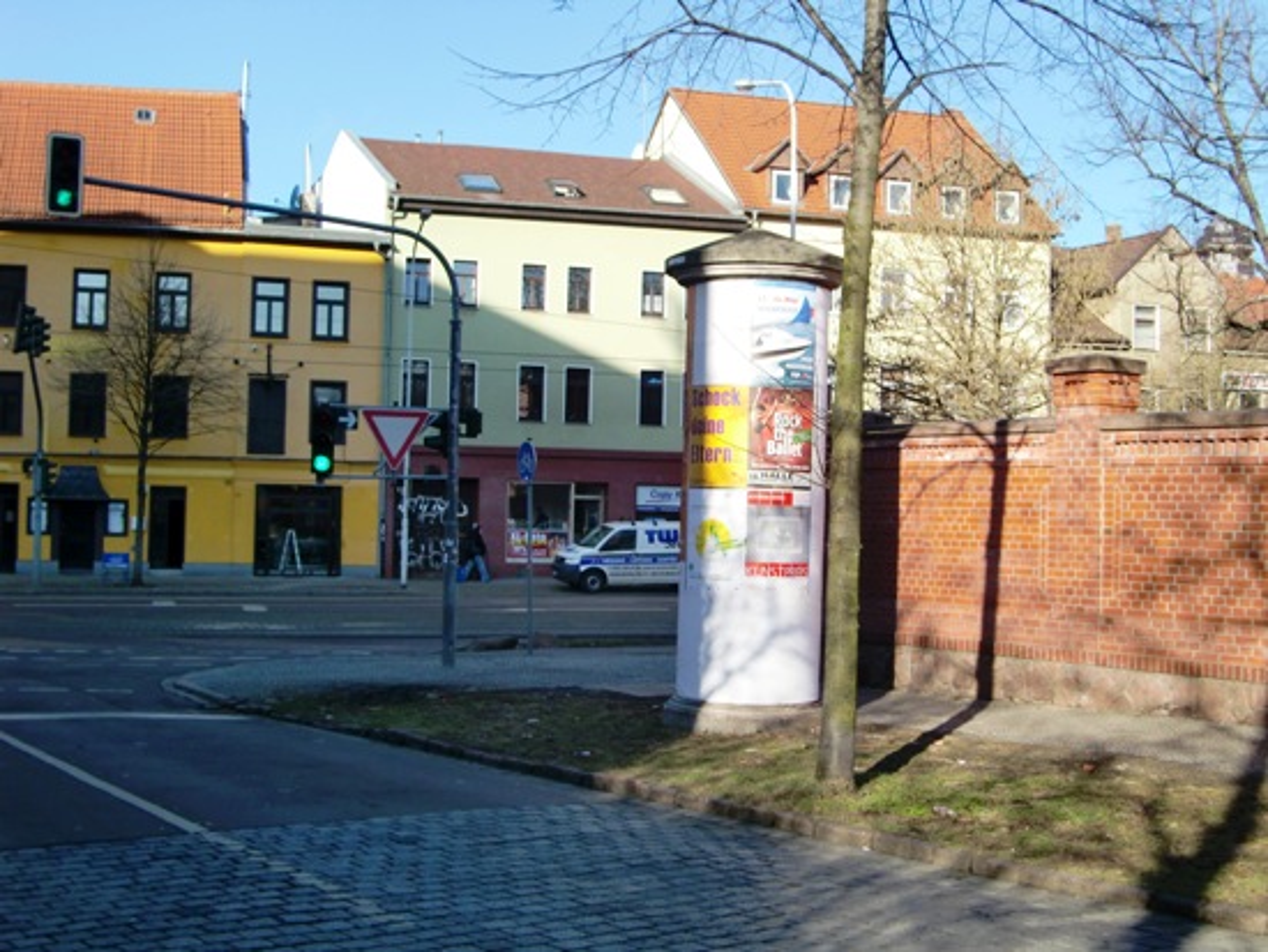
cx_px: 634
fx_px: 1686
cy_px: 476
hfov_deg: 41.2
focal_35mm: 46
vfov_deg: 31.5
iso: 64
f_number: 3.3
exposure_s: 1/640
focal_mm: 8.2
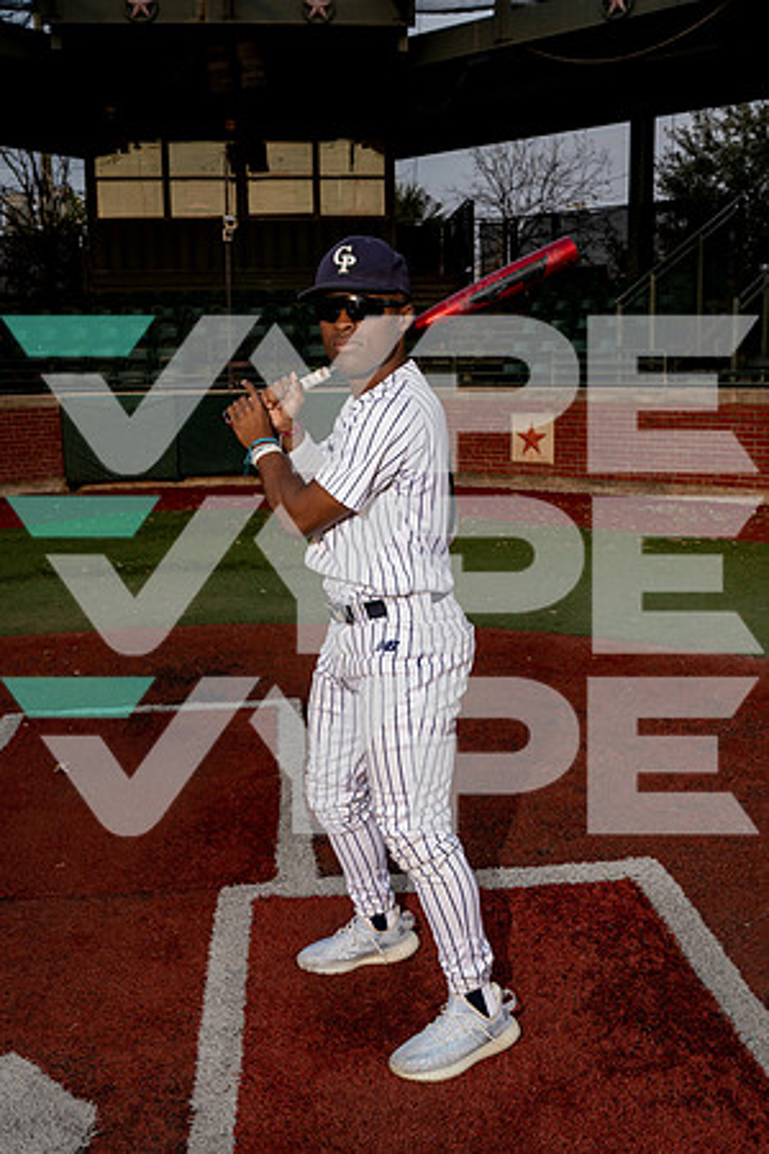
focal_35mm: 35
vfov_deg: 54.4
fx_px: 1121
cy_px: 577
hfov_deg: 37.9
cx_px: 384
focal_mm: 35
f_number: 5.6
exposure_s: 1/250
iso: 250
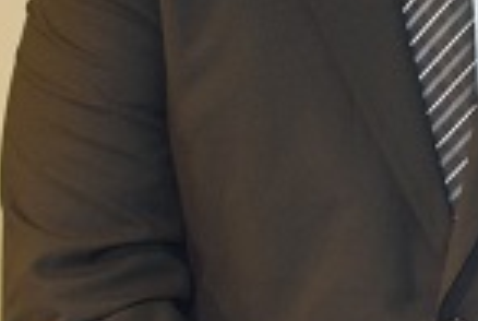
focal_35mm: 148
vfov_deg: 9.2
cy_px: -28
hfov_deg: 12.9
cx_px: 769
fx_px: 1969
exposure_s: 1/60
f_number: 3.8
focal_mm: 24
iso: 1400
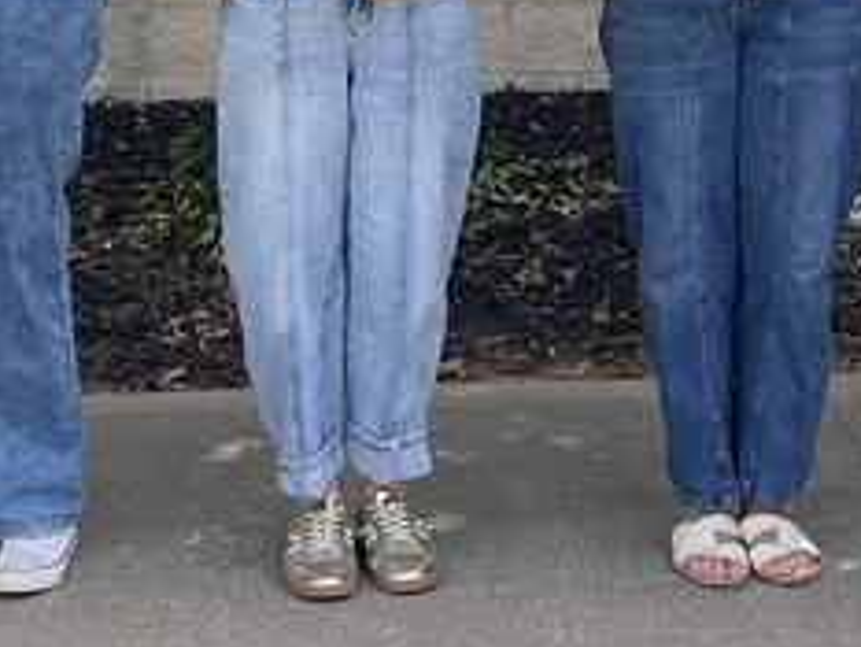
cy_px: -229
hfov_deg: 17.9
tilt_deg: -3.5
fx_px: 2737
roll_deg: +0.2
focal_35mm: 110
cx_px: 347
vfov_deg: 13.0
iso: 32
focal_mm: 5.1
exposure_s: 1/887
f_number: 1.6
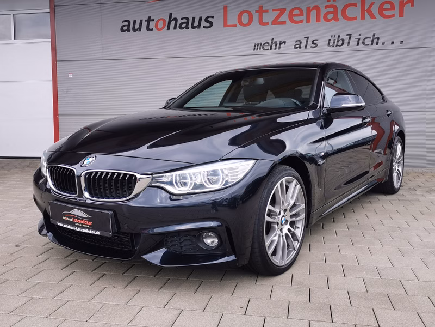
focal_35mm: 34
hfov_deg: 54.0
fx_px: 427
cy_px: 164
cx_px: 218
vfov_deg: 41.8
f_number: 1.8
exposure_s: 1/949
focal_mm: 5.58
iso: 50
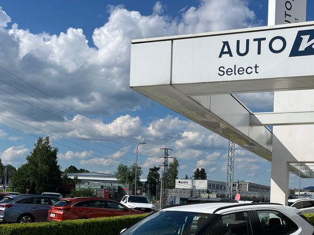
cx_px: 200
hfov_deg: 41.7
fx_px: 408
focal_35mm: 45
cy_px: 195
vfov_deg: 31.2
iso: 50
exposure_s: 1/6897
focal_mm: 5.1
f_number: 1.6
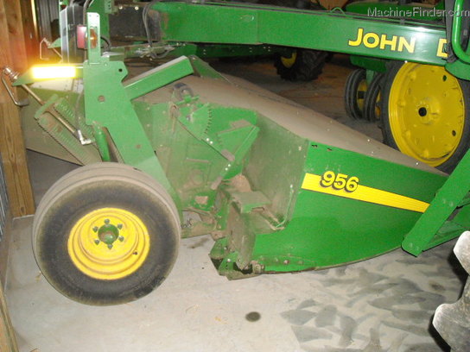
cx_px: 235
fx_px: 475
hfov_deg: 52.6
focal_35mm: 35
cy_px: 176
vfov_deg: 40.7
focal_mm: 5.7
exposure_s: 1/60
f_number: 2.8
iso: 541
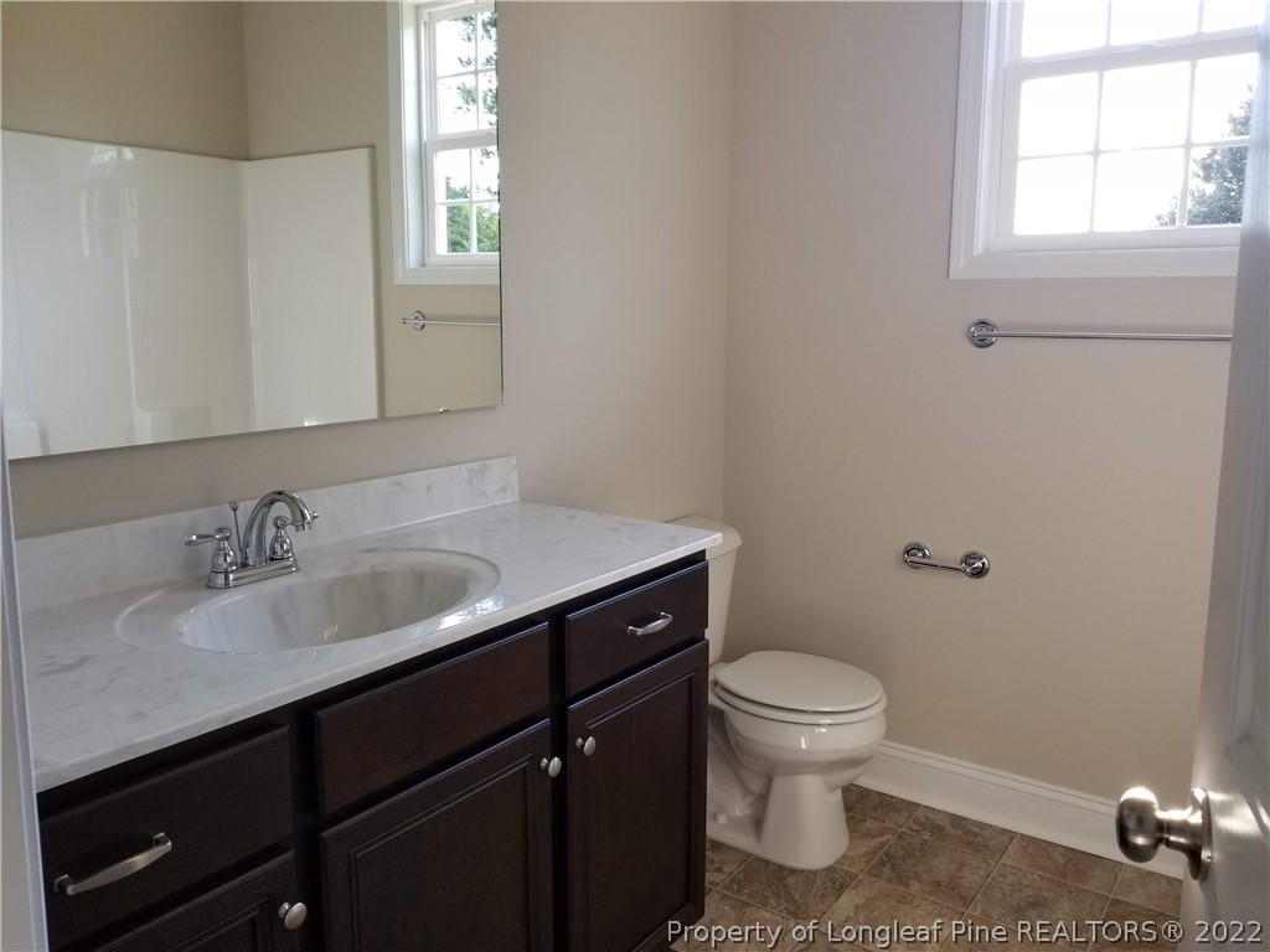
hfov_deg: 67.3
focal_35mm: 26
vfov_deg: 53.1
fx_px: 954
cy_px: 476
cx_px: 635
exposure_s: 1/150
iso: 50
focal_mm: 4.25
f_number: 1.7
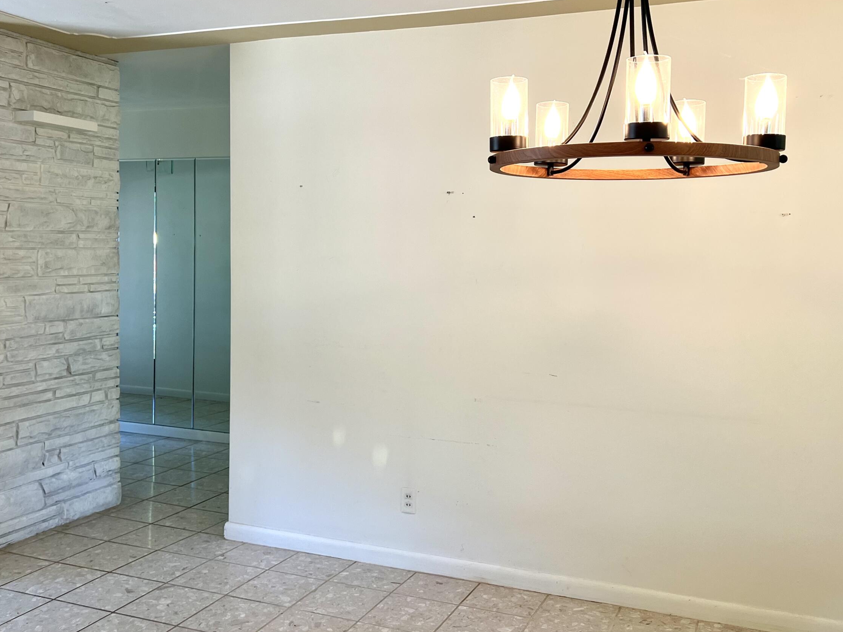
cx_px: 443
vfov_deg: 40.6
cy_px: 275
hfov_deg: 52.6
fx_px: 852
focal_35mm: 35
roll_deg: -1.0
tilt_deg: -2.0
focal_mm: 5.7
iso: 80
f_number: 1.5
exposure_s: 1/120
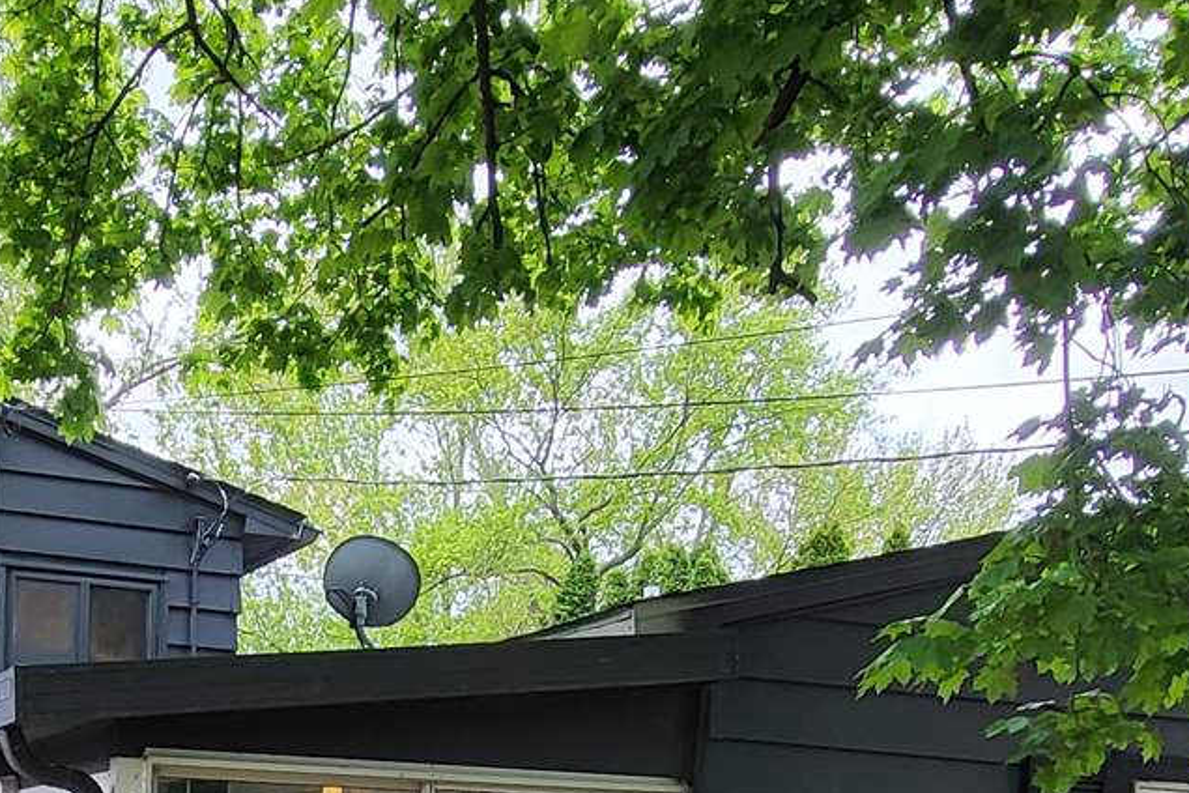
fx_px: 1618
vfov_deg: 23.1
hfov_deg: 38.7
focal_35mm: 49
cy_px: 1132
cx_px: 230
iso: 32
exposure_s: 1/172
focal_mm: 1.74
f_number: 2.2
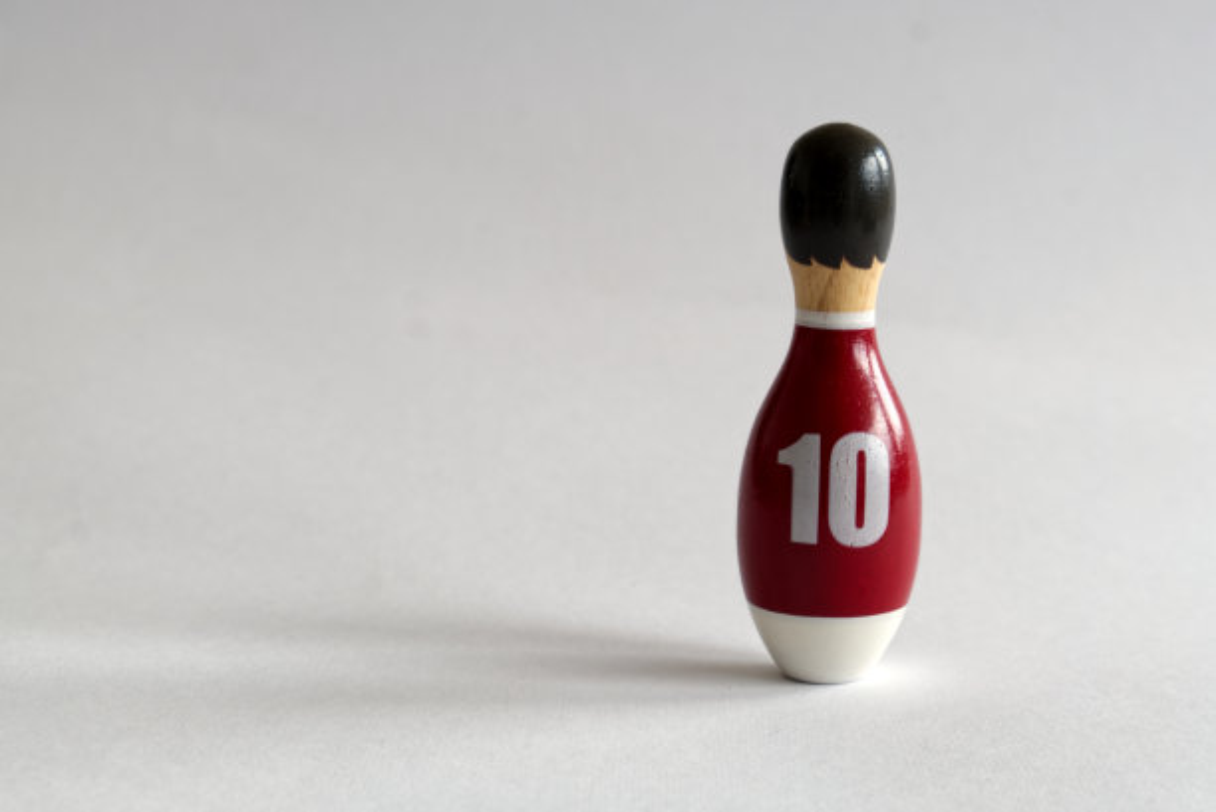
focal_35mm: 67
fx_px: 2265
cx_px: 608
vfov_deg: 20.3
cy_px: 406
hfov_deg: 30.1
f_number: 10
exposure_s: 1/30
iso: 200
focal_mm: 44.4
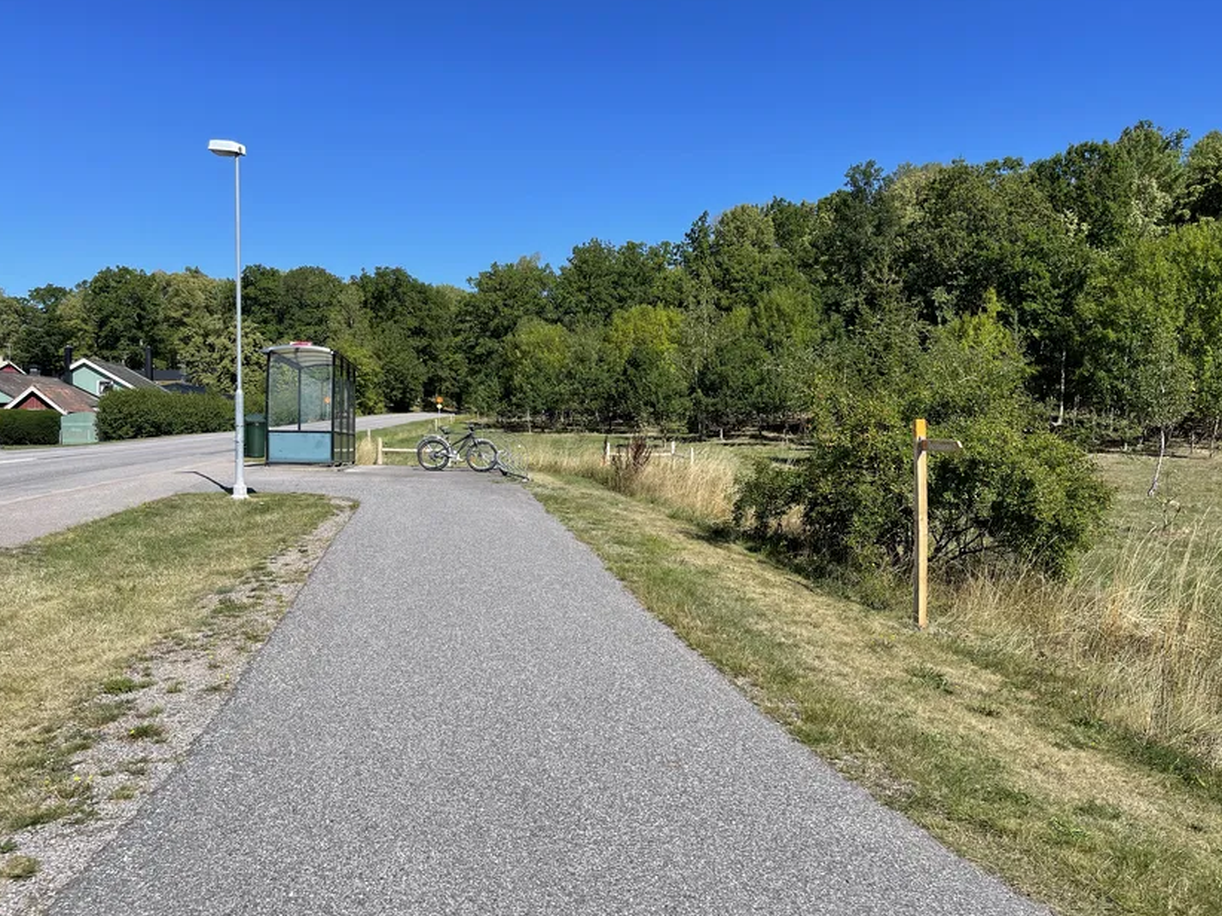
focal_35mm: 27
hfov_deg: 65.3
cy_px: 454
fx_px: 953
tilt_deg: -0.1
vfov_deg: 51.3
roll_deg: -0.2
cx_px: 601
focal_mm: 5.1
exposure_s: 1/3003
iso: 32
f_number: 1.6
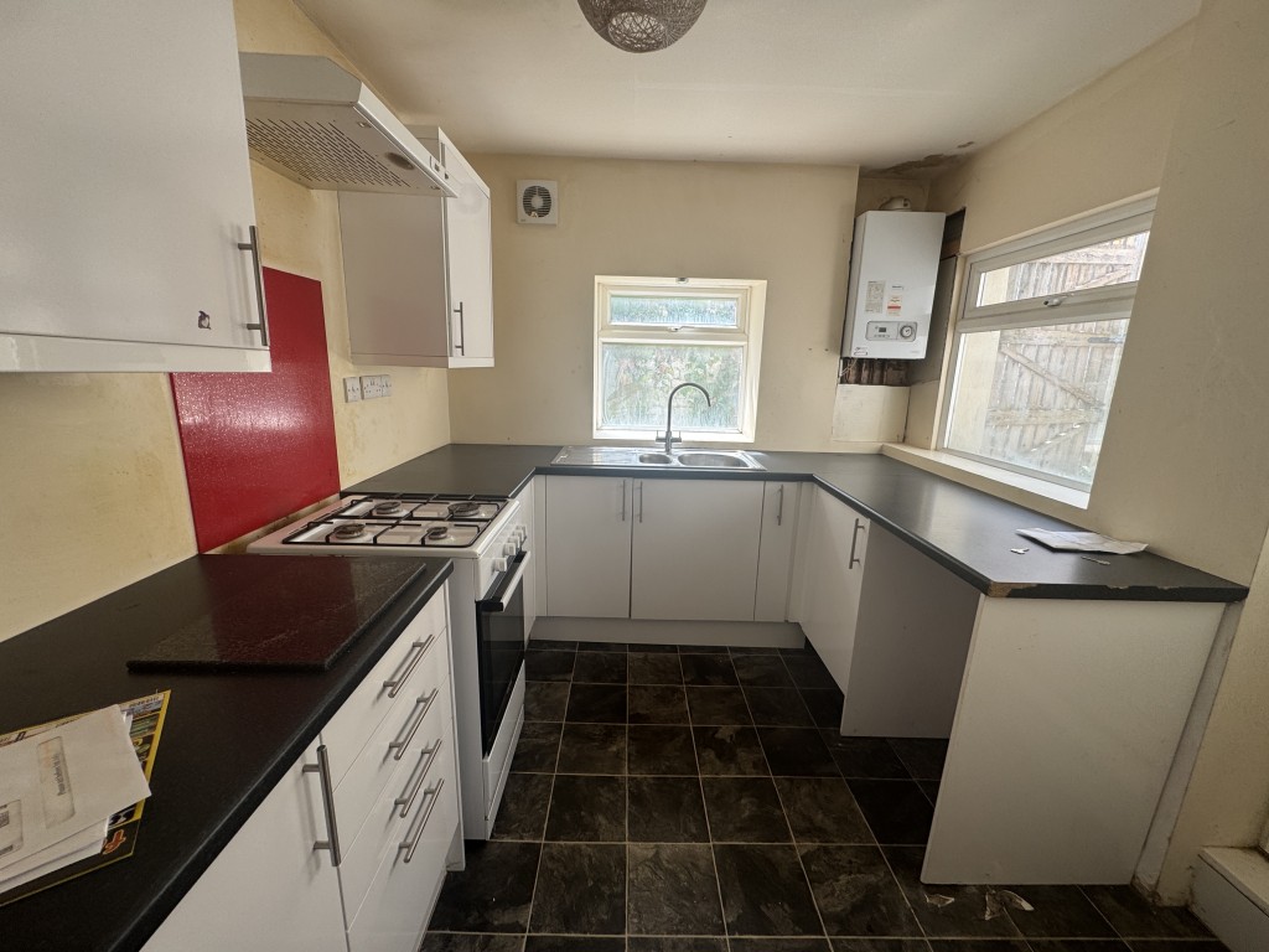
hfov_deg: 102.1
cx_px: 634
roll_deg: -1.7
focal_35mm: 14
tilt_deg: -12.7
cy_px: 476
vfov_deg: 85.7
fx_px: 513
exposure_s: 1/143
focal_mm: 2.22
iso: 40
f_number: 2.2
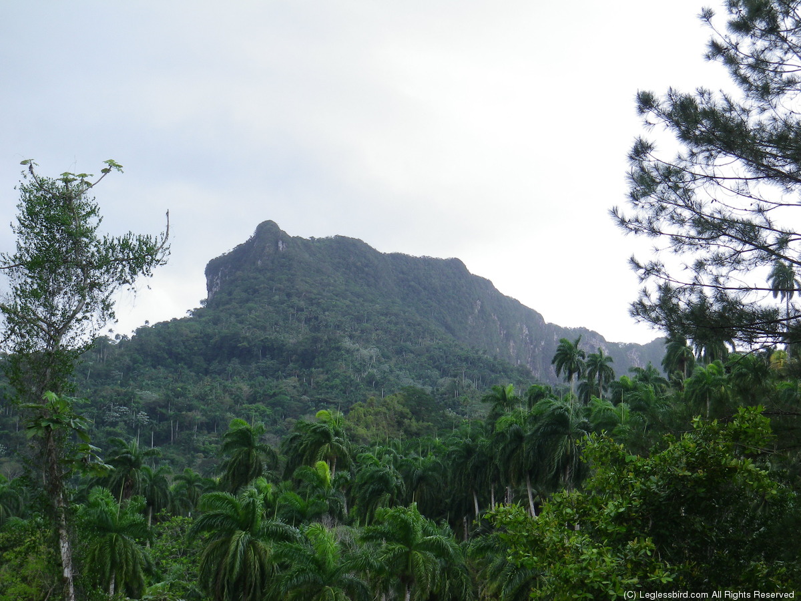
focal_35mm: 71
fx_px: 1643
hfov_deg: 27.4
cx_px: 400
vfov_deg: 20.7
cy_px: 300
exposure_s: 1/100
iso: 80
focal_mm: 12.5
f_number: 4.9
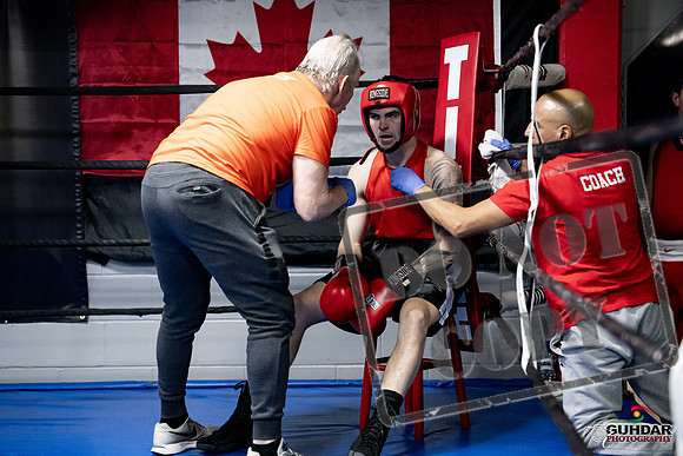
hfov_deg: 28.8
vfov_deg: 19.5
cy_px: 228
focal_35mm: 70
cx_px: 342
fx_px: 1328
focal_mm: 70
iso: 8000
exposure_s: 1/1000
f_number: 2.8
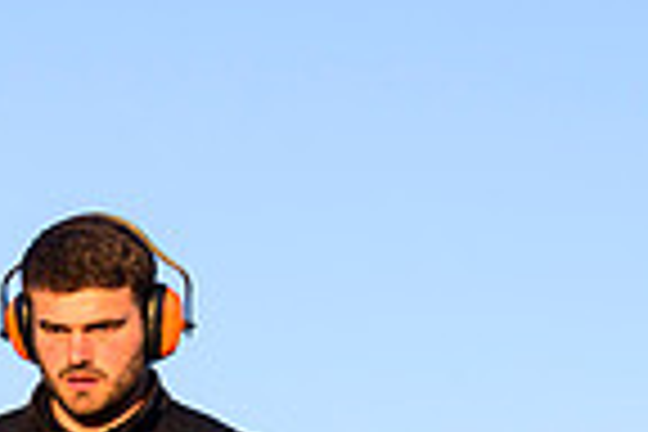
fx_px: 5796
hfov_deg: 6.3
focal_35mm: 322
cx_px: -486
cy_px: 772
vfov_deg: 4.2
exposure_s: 1/640
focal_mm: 80
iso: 320
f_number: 5.6
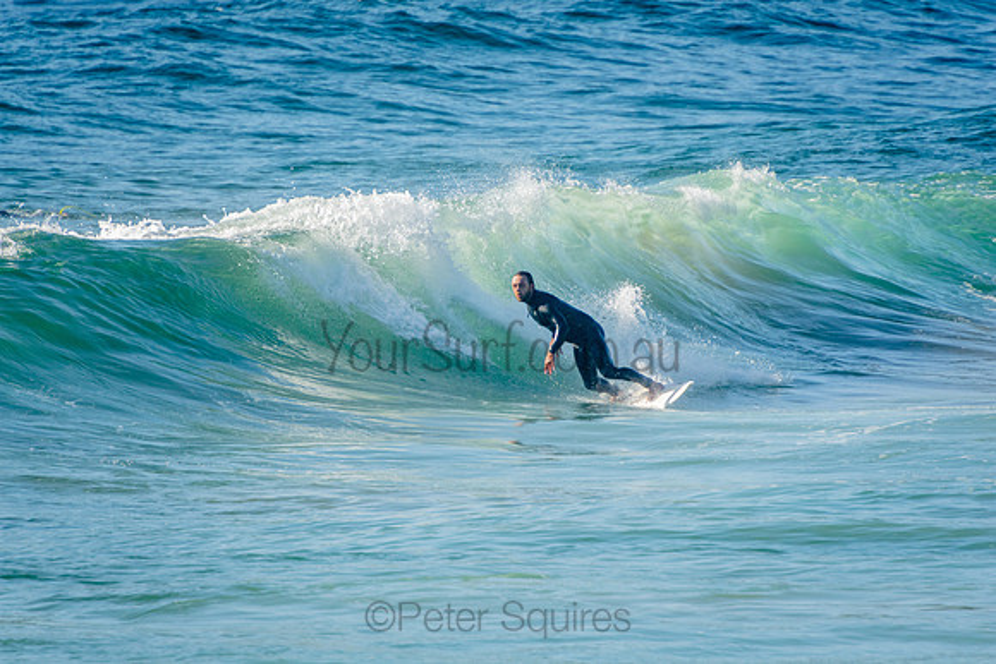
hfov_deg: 3.4
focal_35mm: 600
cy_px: 332
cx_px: 498
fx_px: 16603
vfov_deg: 2.3
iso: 280
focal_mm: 400
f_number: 5.6
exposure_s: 1/1250
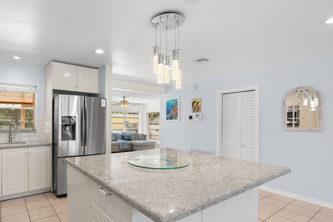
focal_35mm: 20
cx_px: 126
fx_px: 185
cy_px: 124
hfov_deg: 82.5
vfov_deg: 61.7
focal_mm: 16
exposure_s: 1/8
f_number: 11
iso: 500
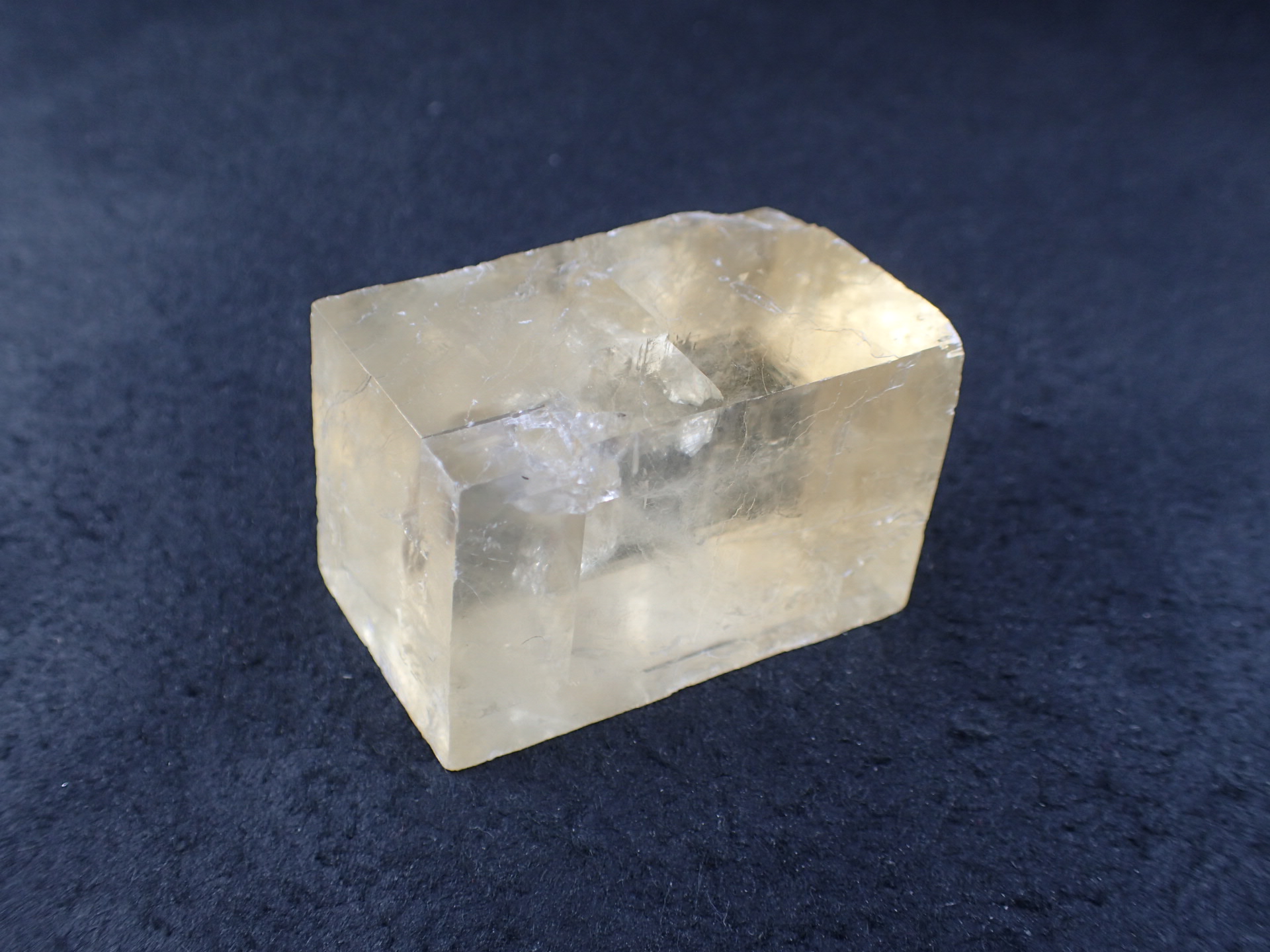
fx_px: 1101
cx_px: 635
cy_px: 476
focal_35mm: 30
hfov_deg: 60.0
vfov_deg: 46.8
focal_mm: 5.5
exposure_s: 1/200
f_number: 2.3
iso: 100
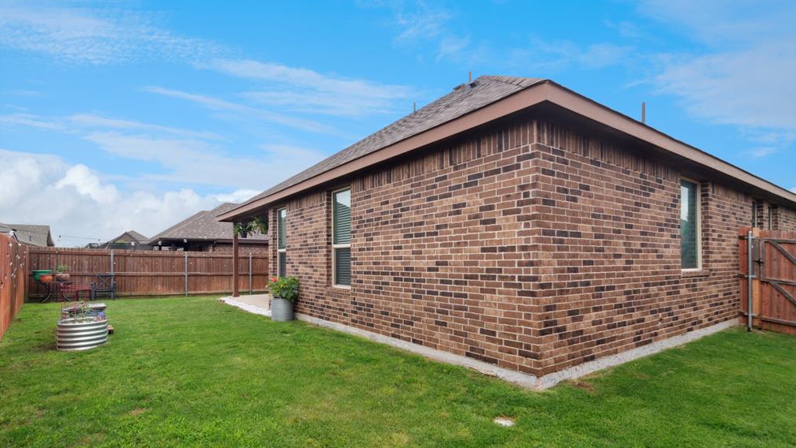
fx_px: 370
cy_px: 263
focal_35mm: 18
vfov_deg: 62.0
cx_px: 402
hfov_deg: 94.2
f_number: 8
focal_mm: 11
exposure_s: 1/125
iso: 250
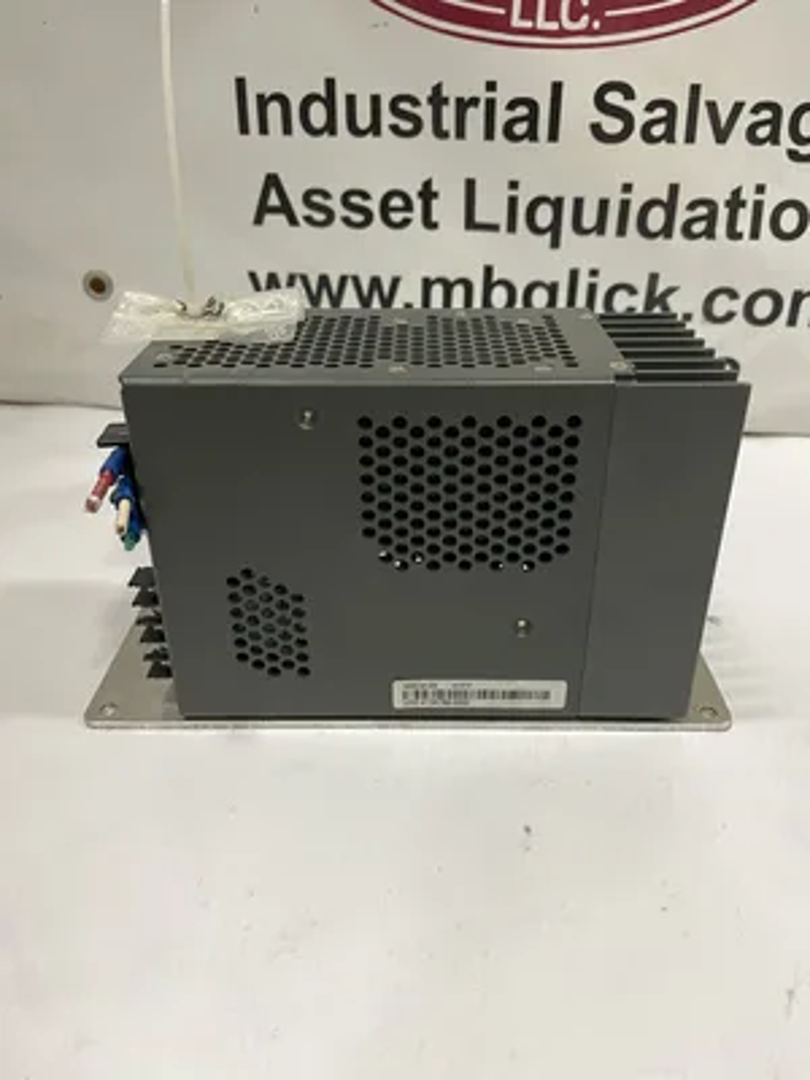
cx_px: 405
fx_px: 811
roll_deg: -0.7
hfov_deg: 53.1
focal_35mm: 26
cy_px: 540
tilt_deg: -31.4
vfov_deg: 67.3
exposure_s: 1/60
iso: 125
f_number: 1.6
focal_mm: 4.2
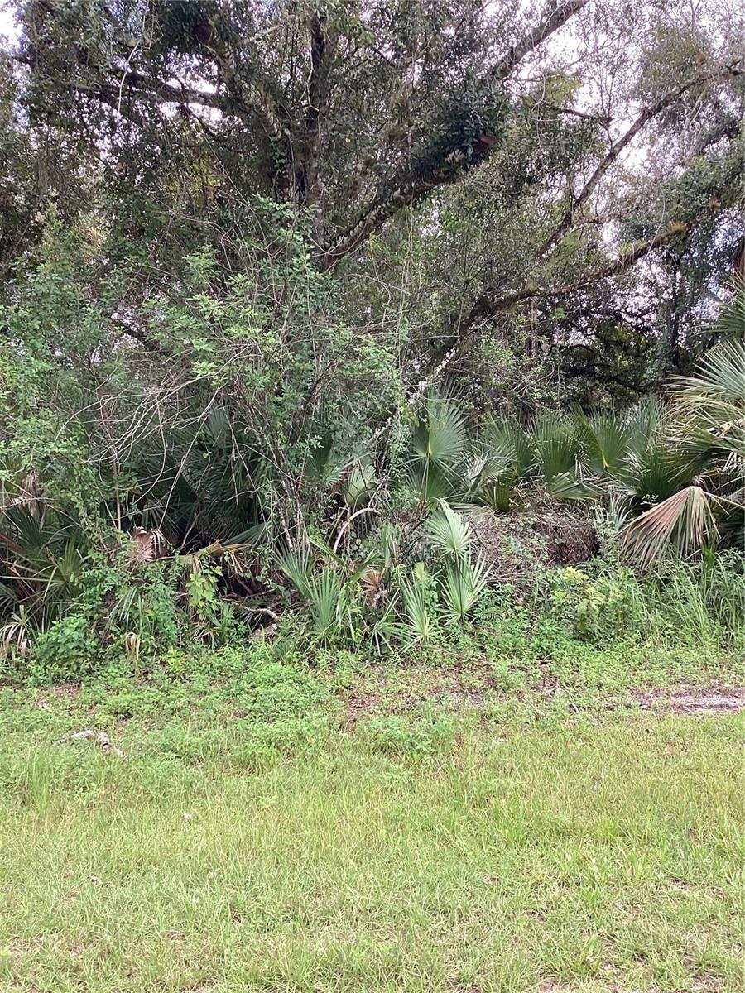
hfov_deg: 45.4
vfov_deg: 58.4
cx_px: 372
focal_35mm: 31
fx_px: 890
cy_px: 496
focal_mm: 3.3
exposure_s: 1/120
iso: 32
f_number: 2.4
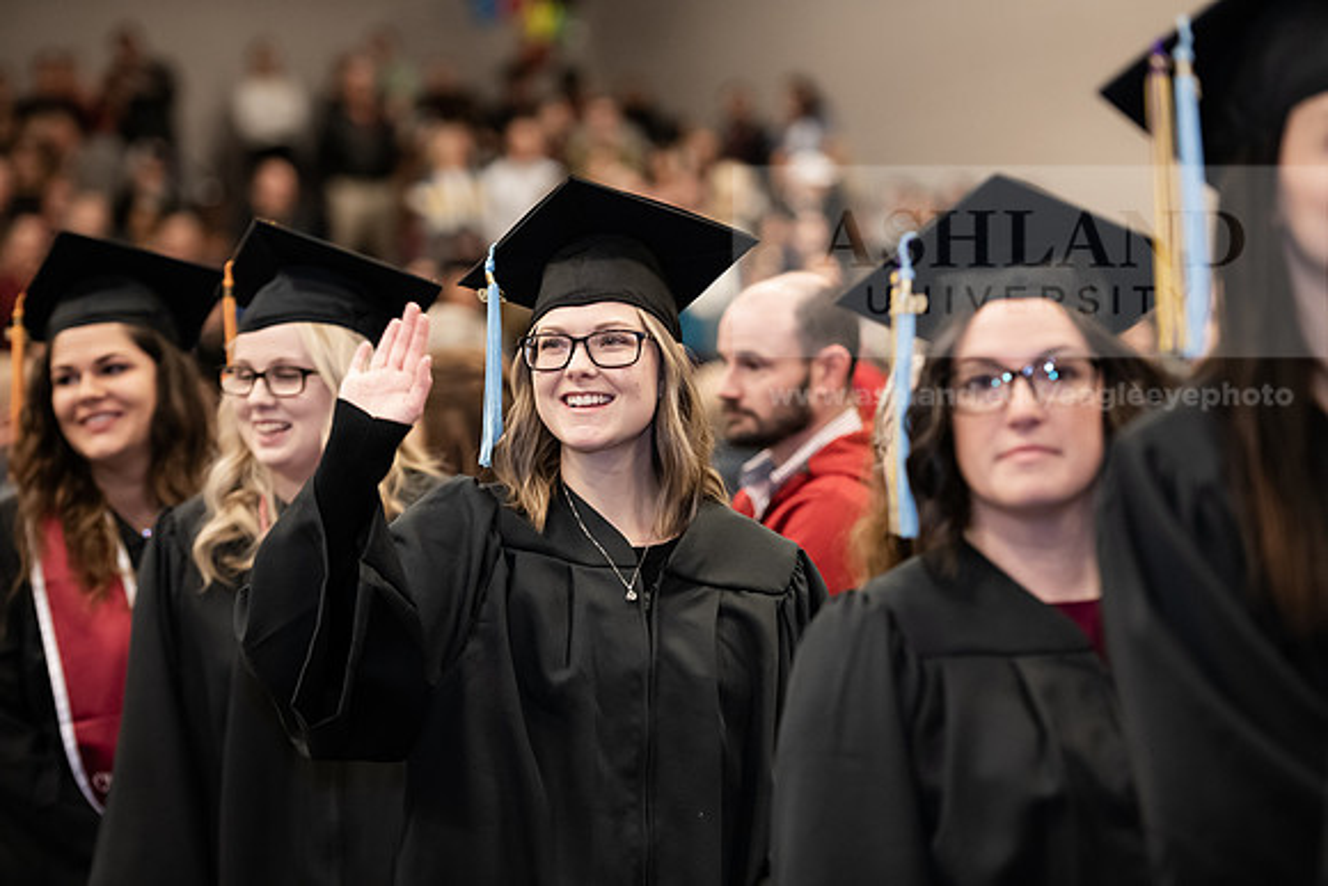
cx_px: 664
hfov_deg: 16.8
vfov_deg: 11.2
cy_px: 443
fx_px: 4501
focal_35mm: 122
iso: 2000
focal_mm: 122
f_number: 3.2
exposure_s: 1/200
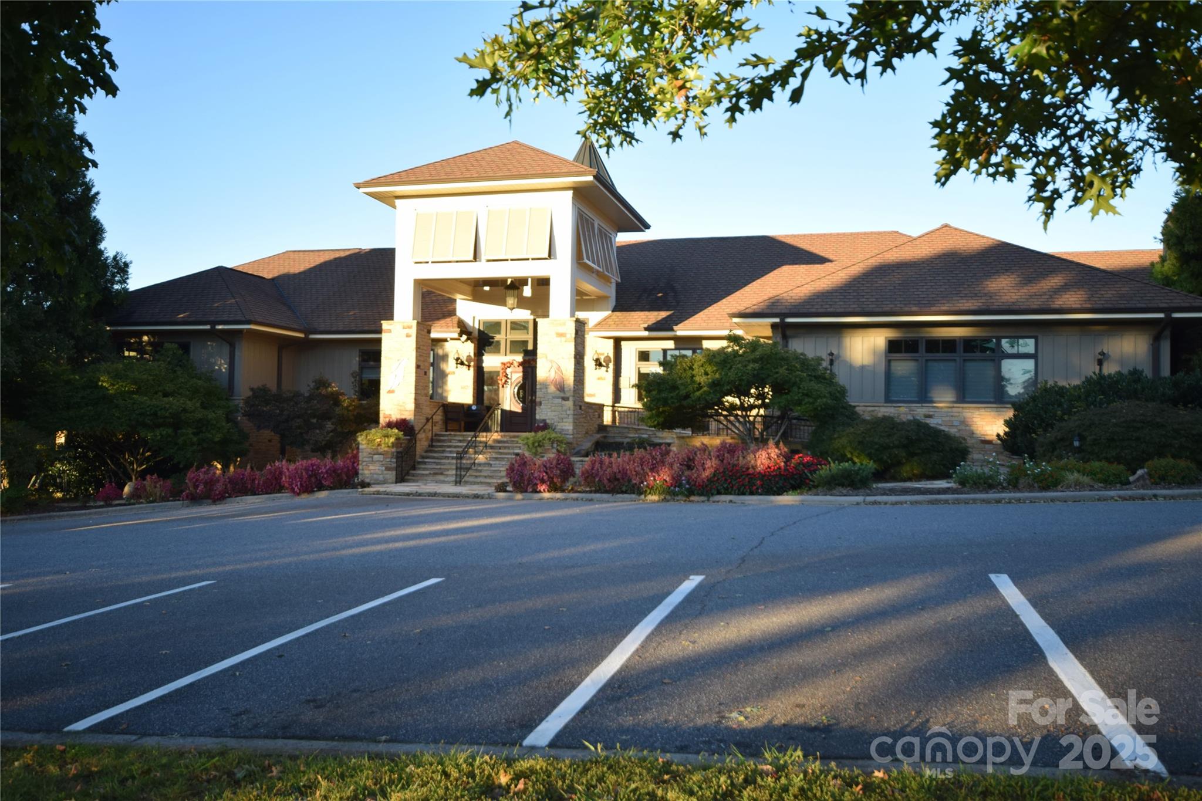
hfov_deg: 61.9
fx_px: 1002
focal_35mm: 30
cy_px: 400
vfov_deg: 43.6
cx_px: 601
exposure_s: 1/200
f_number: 7.1
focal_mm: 20
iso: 400
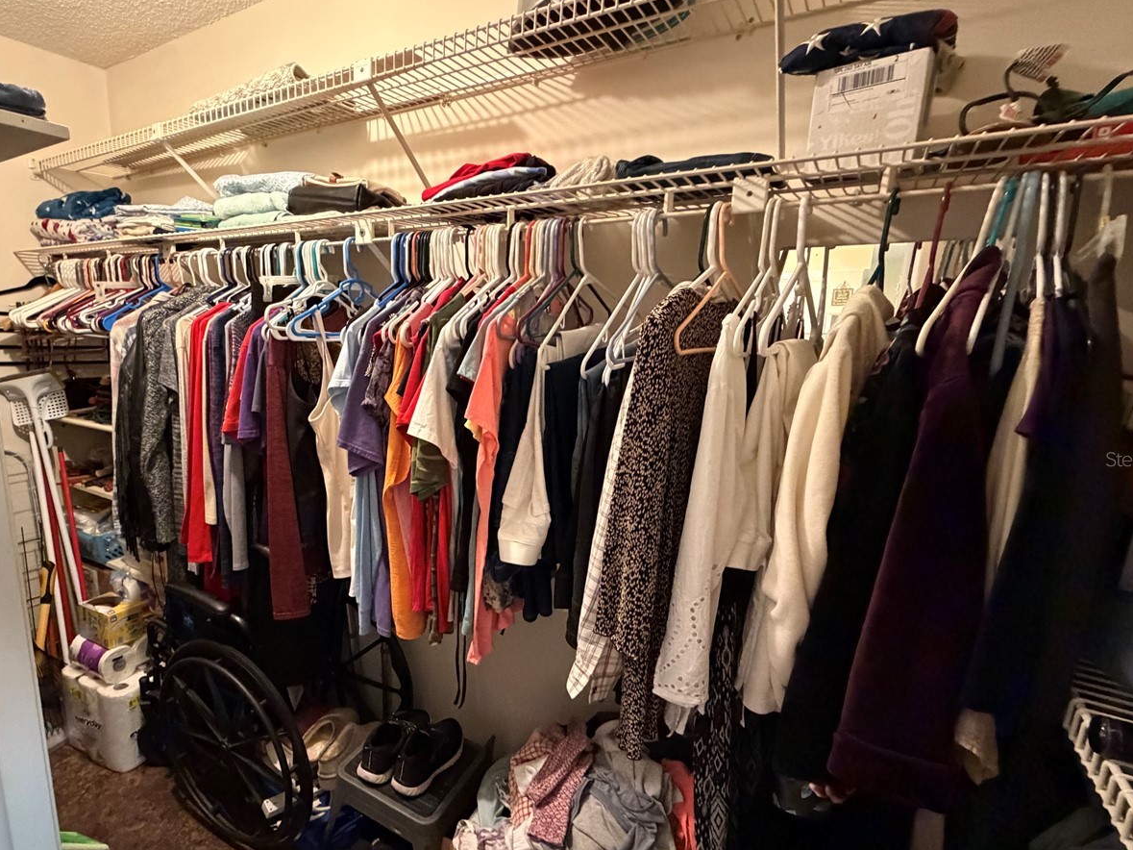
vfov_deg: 68.6
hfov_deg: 83.1
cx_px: 428
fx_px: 622
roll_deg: +0.1
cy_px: 459
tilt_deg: -13.3
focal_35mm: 19
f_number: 2.2
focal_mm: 2.22
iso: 1000
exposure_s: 1/60
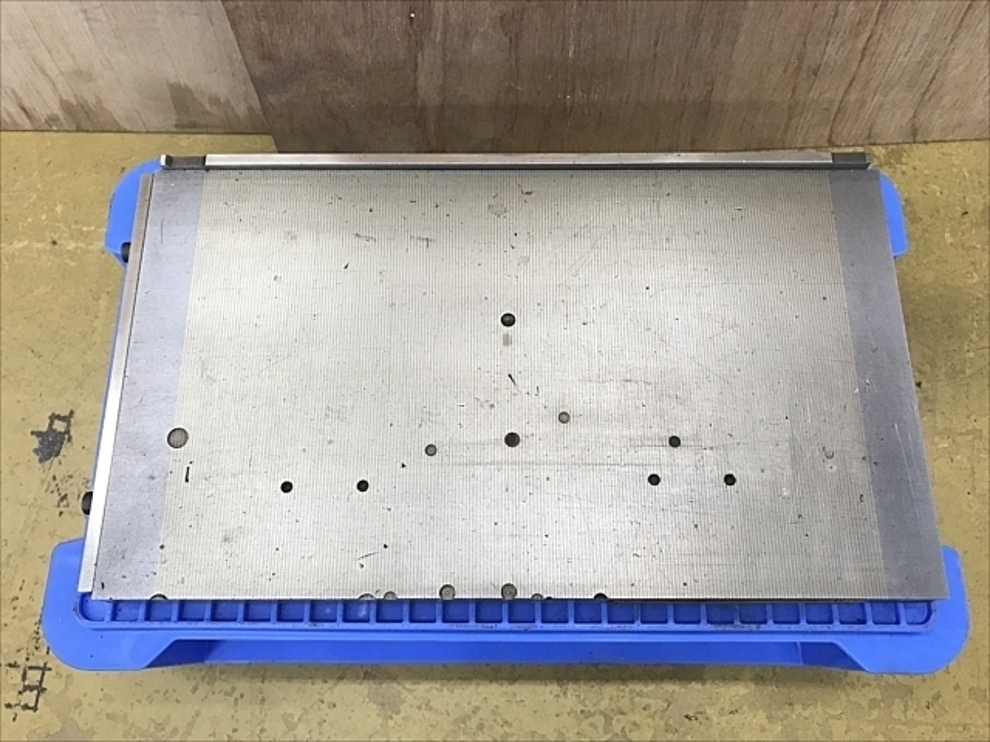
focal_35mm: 28
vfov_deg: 49.7
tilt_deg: -73.3
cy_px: 371
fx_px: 801
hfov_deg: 63.4
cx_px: 495
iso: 40
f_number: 1.8
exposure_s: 1/30
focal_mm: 3.99
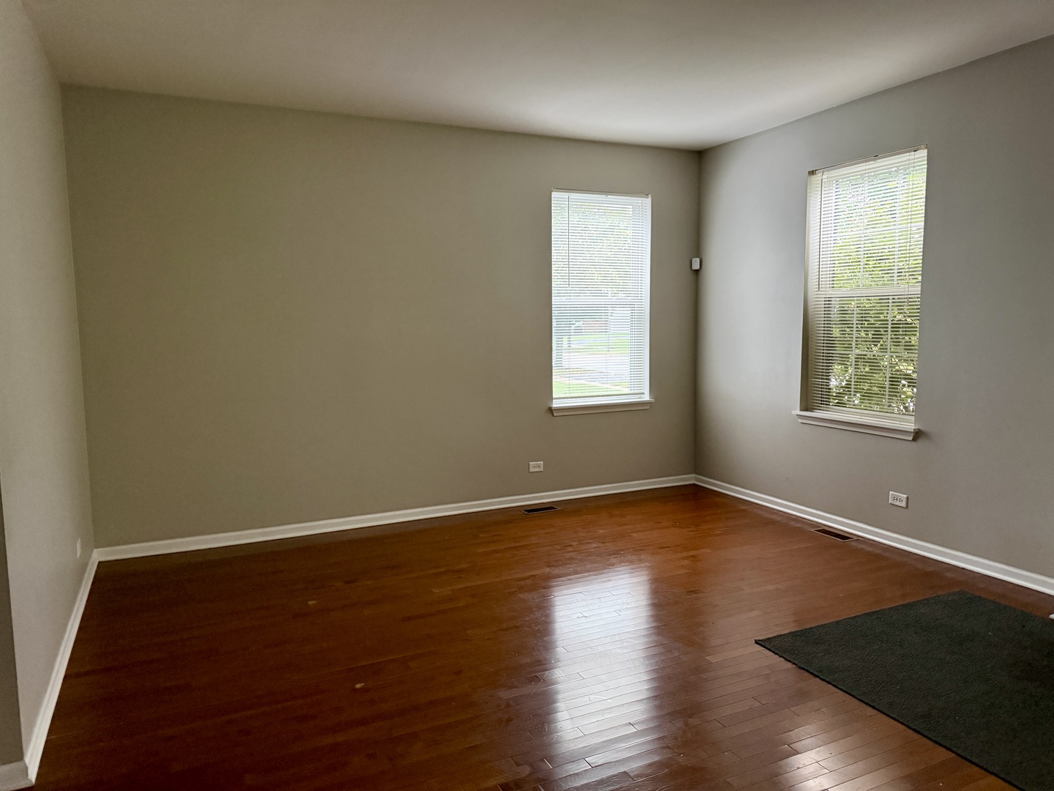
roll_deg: +0.4
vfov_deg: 56.8
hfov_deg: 71.6
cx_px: 527
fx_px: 731
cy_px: 396
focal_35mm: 24
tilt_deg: -6.2
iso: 800
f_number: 1.78
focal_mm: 6.76
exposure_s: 1/55
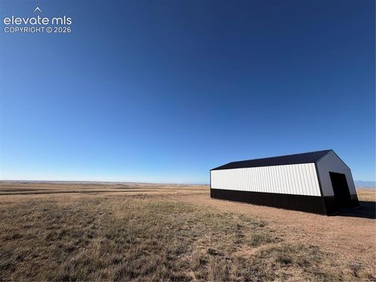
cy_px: 141
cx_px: 188
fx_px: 152
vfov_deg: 85.7
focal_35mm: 14
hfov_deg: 102.1
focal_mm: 2.22
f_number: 2.2
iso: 20
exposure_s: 1/914
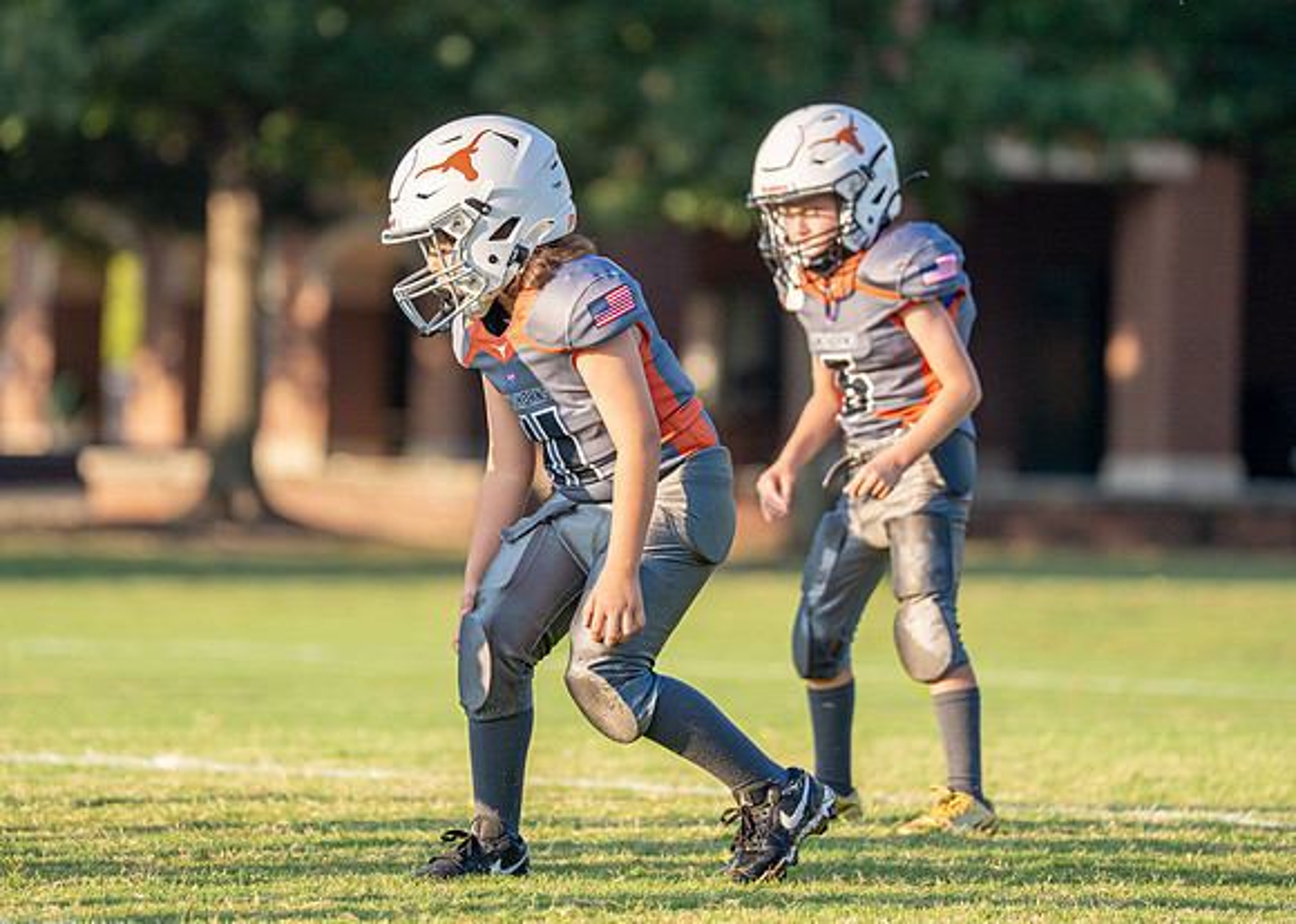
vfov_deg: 5.1
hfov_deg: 7.2
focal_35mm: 281
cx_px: 556
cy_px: 317
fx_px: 10353
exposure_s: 1/2500
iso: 320
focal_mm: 200
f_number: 2.8
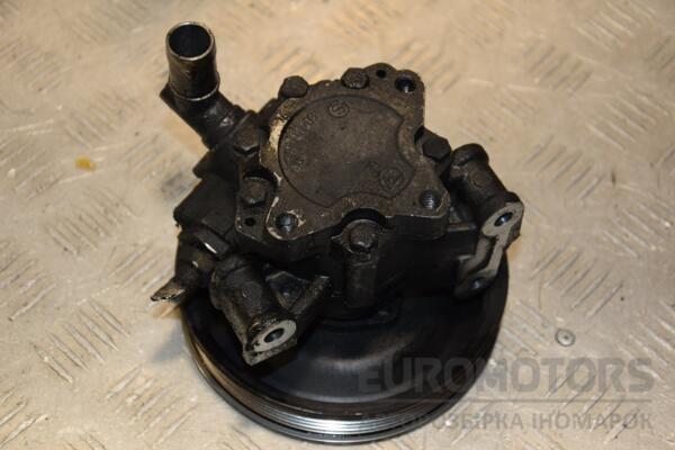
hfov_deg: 23.4
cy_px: 225
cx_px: 338
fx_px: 1631
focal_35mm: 87
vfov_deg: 15.7
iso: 800
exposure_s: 1/200
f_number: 5
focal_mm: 58
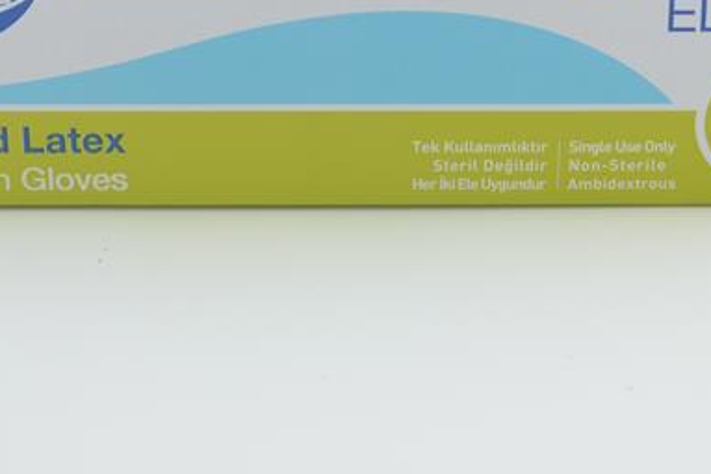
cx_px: 358
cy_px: -52
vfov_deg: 9.6
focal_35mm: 141
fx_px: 2783
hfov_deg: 14.6
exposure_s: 1/60
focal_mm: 36
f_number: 5
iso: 100
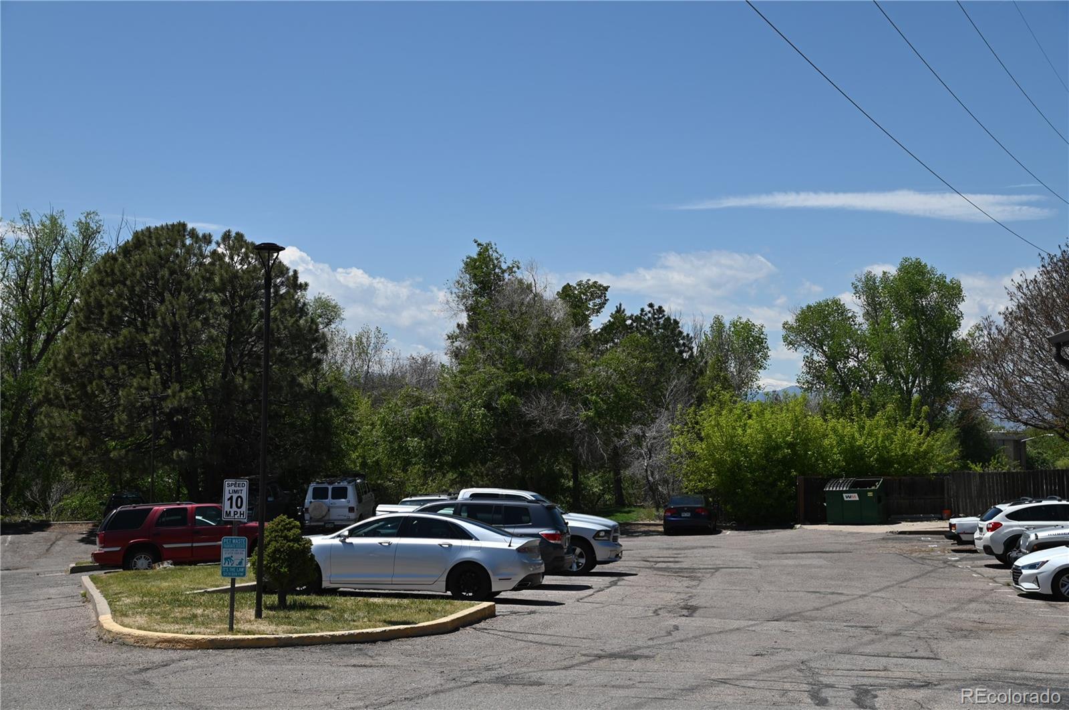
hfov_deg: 38.2
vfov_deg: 25.9
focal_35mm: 52
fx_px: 1542
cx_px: 534
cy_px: 355
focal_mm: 52
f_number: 8
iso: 100
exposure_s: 1/500
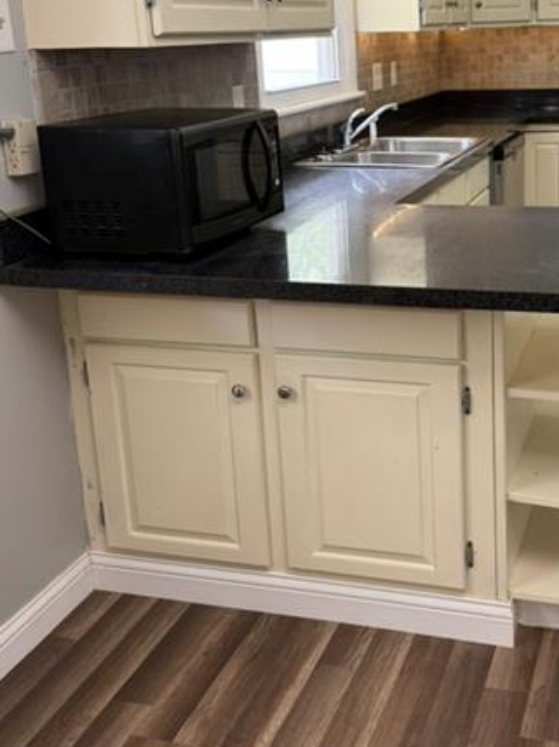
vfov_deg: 43.5
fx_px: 927
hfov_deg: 32.7
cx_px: 441
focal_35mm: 43
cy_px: 270
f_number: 1.78
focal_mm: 6.76
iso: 160
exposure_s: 1/60
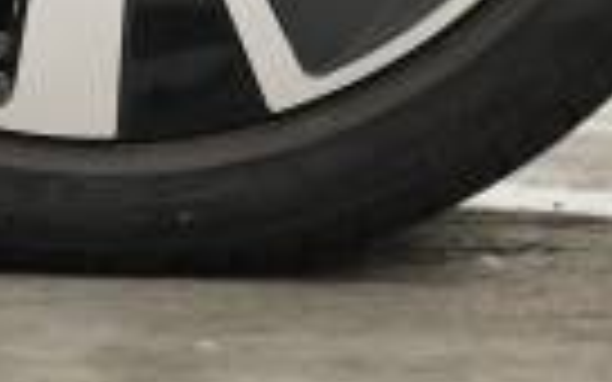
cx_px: -22
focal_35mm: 223
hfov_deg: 9.3
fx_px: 3726
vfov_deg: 5.7
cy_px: -530
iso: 4000
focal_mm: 31
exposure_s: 1/160
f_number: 5
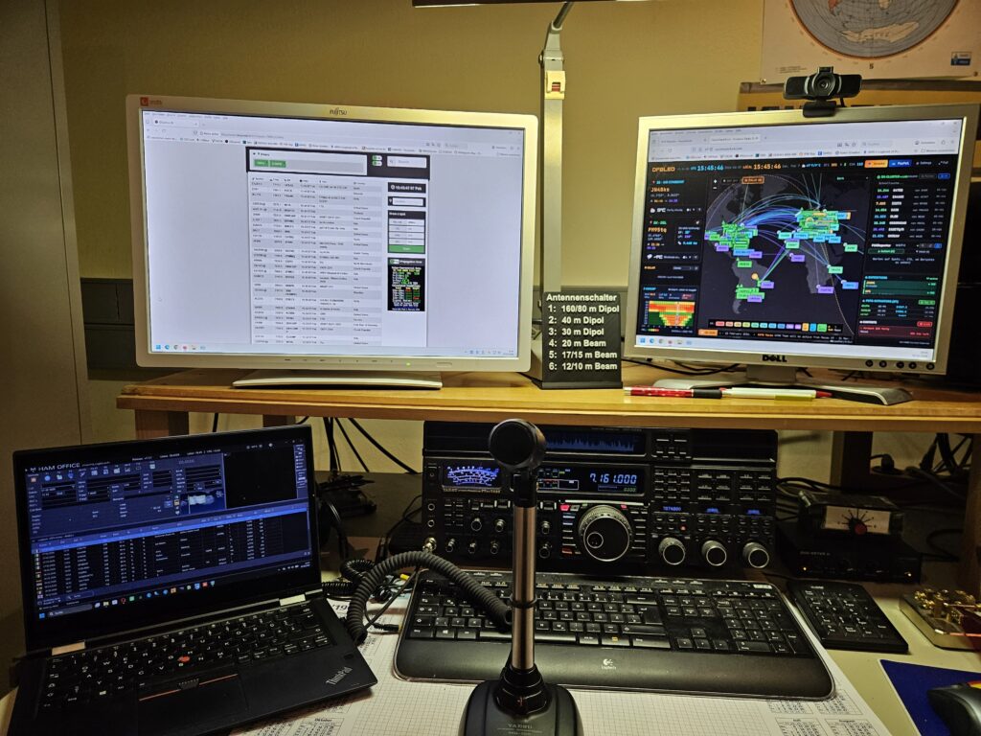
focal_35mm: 23
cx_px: 490
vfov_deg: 58.9
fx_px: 652
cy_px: 368
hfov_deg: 73.9
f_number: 1.8
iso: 200
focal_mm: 5.4
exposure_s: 1/100
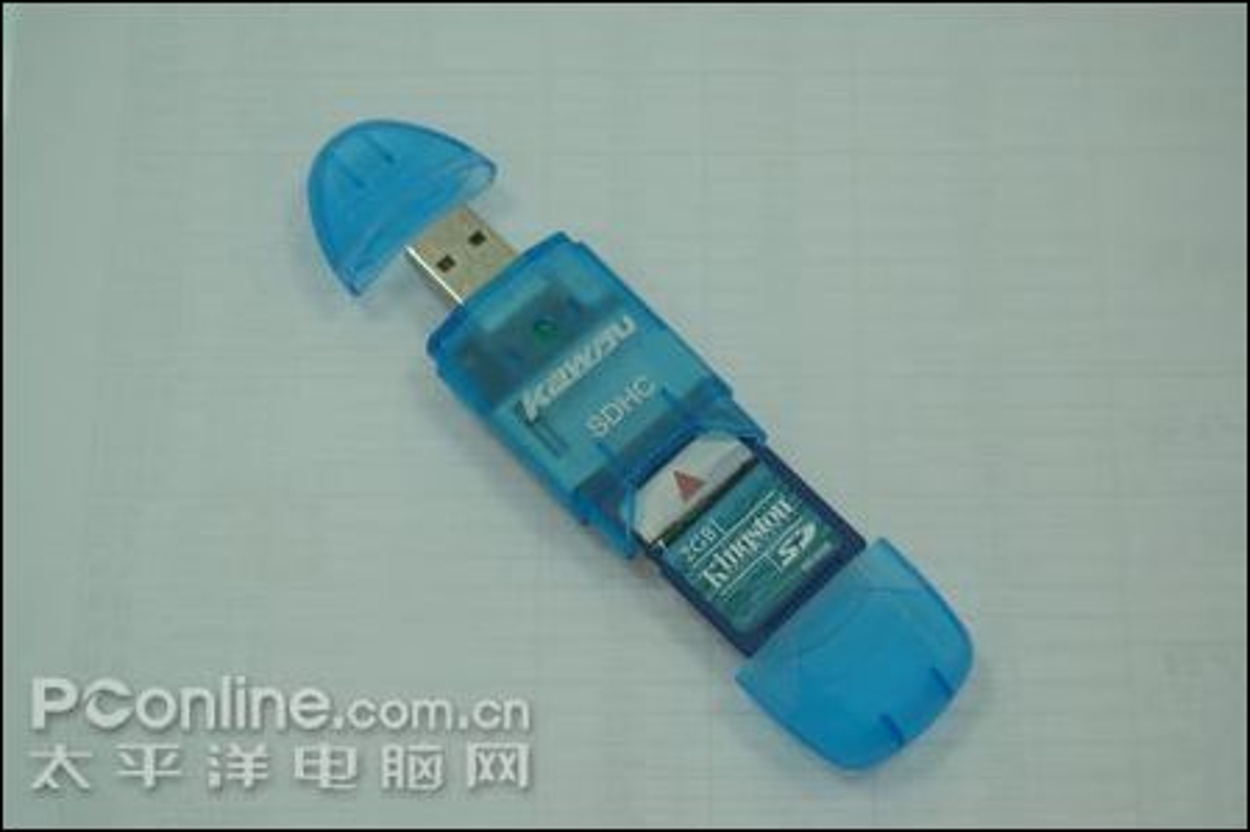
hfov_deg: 28.1
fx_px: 2499
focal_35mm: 72
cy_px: 416
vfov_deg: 18.9
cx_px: 625
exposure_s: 1/30
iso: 400
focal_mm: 48
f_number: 5.6
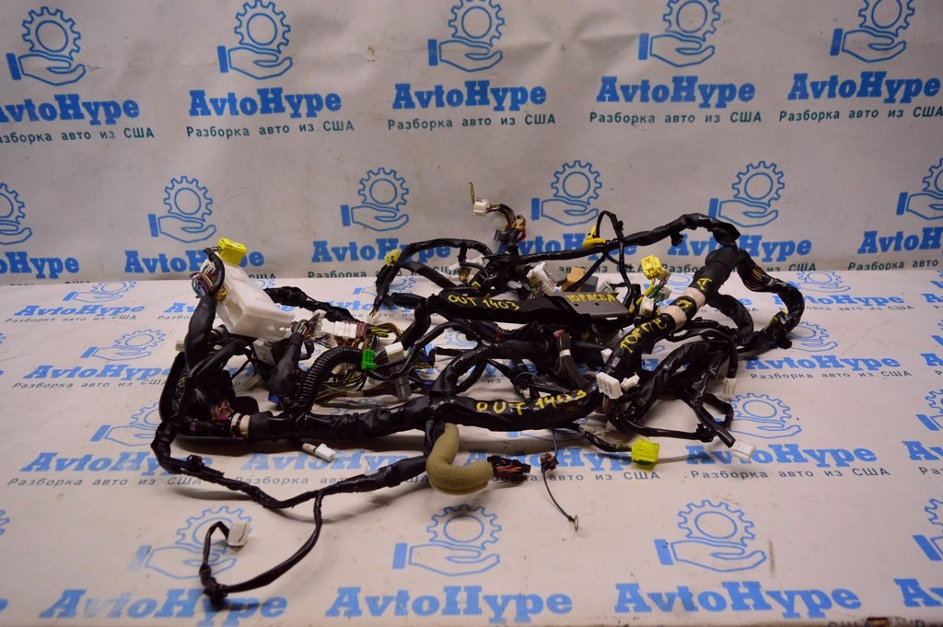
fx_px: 707
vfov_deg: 47.9
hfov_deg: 67.4
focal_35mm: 27
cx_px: 472
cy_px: 314
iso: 1600
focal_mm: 18
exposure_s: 1/400
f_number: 4
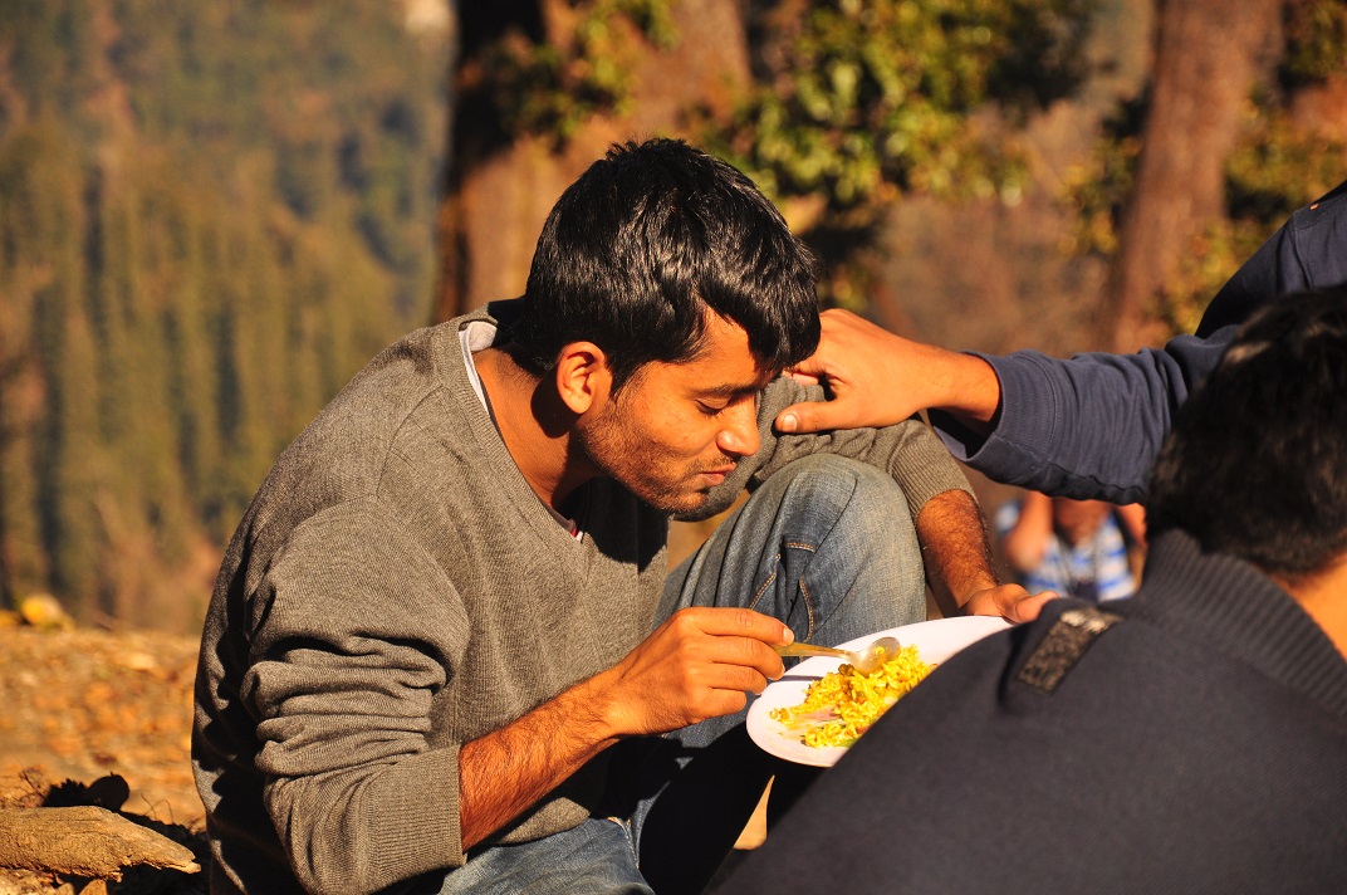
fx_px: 5886
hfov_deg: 13.1
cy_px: 448
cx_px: 674
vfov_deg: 8.7
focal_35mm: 158
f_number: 6.3
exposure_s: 1/800
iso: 200
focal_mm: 105
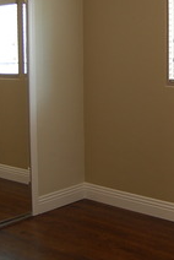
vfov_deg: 30.7
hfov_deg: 20.6
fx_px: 470
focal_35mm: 65
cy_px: 86
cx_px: 152
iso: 400
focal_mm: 18
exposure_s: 1/50
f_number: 3.5
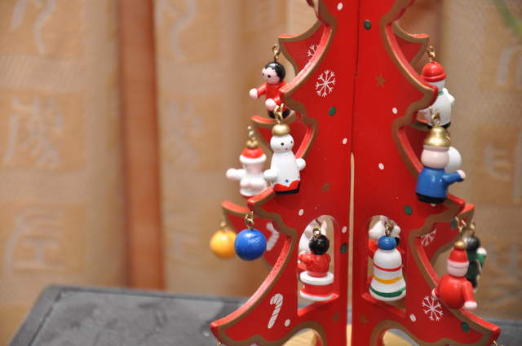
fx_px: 2281
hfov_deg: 13.1
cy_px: 173
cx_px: 261
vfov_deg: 8.7
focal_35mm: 158
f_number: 5.6
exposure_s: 1/60
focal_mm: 105
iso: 640
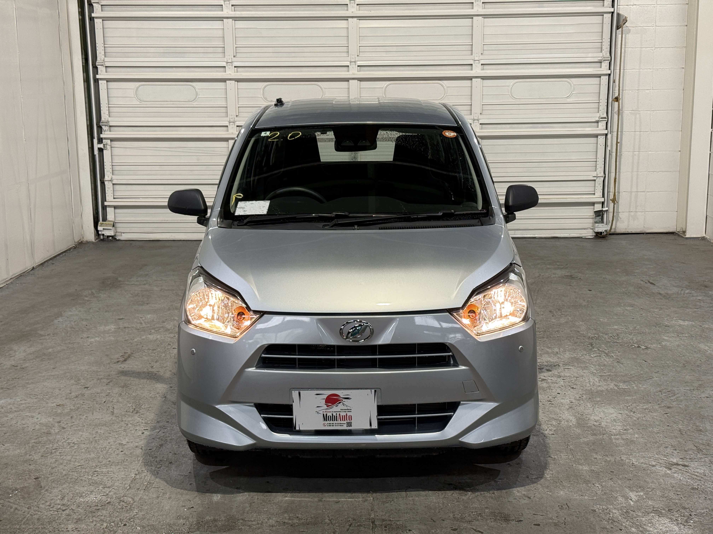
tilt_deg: -10.5
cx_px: 356
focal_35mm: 48
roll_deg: +0.0
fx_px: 989
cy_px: 267
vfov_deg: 30.3
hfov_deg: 39.7
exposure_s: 1/60
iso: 80
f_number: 1.78
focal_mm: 6.76
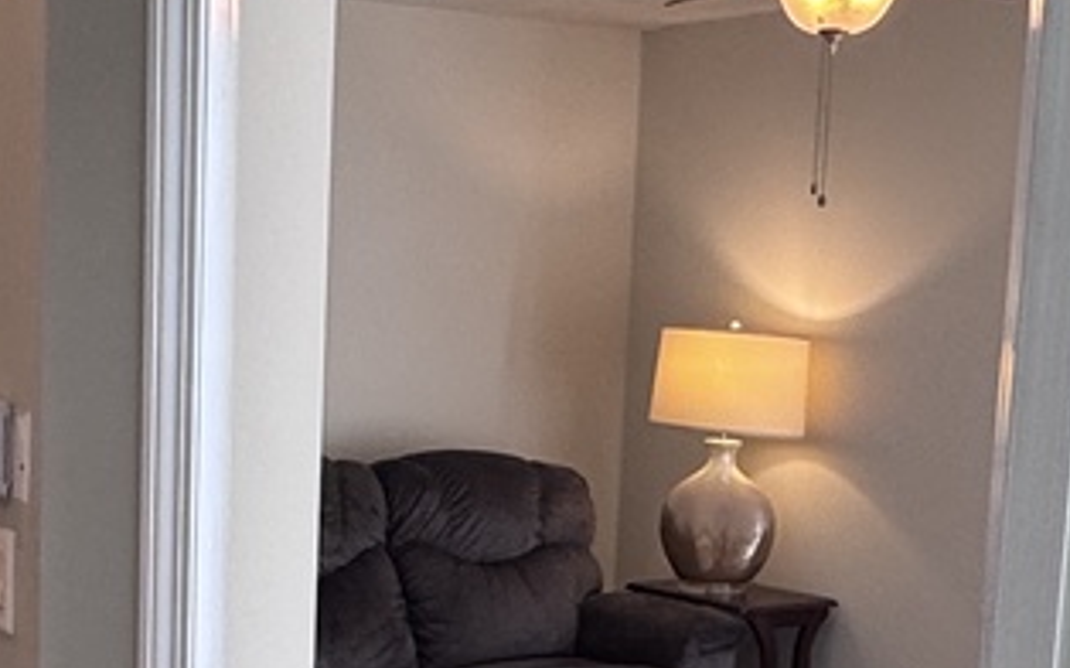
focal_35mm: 68
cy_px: 590
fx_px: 1982
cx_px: 269
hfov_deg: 29.7
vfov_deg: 18.8
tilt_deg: -9.4
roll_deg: -2.8
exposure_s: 1/120
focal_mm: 2.22
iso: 160
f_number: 2.2
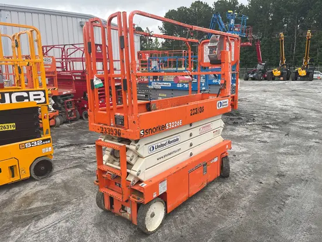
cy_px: 121
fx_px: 242
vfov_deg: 53.1
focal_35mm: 26
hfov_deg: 67.3
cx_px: 161
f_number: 1.6
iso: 50
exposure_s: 1/621
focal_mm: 5.1
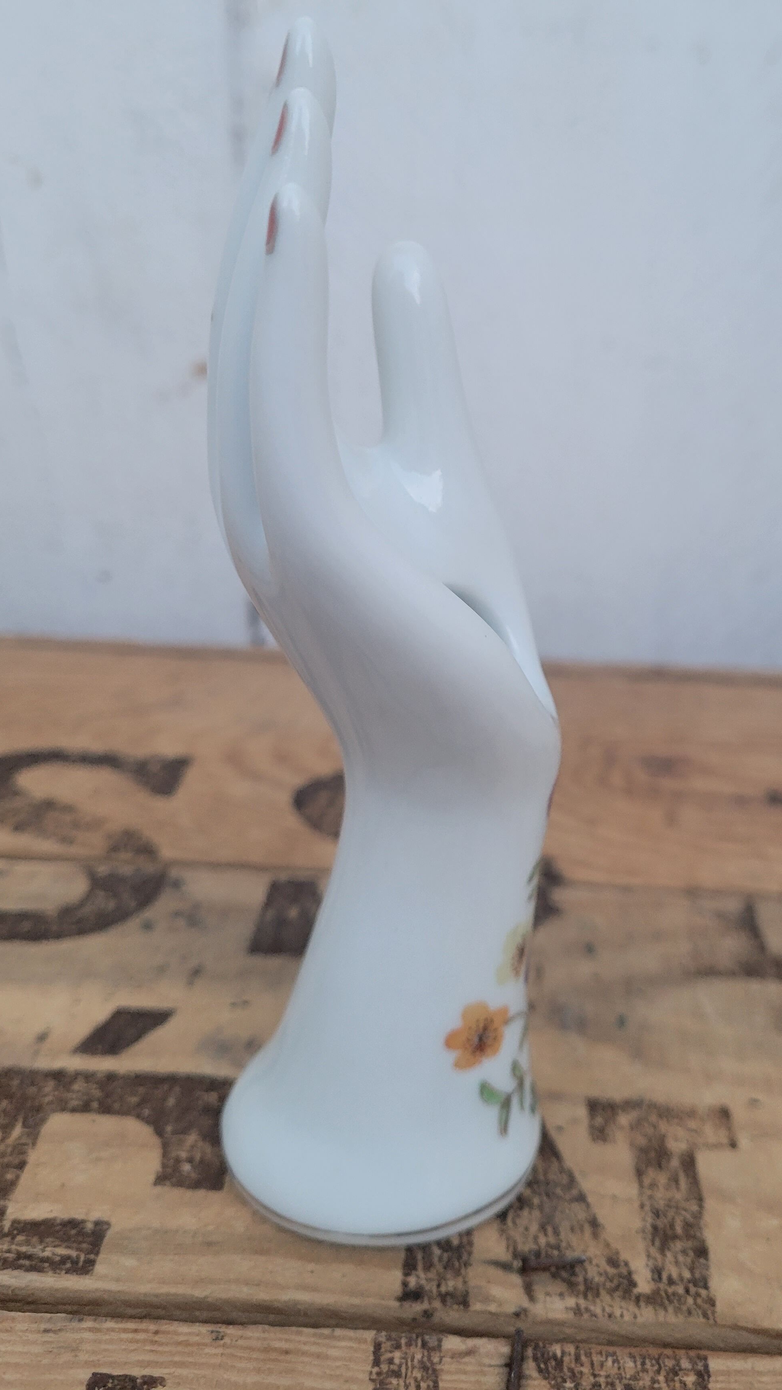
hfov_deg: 35.4
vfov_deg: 59.2
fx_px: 1216
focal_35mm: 33
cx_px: 510
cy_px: 591
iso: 200
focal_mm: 5.4
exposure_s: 1/100
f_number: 1.8
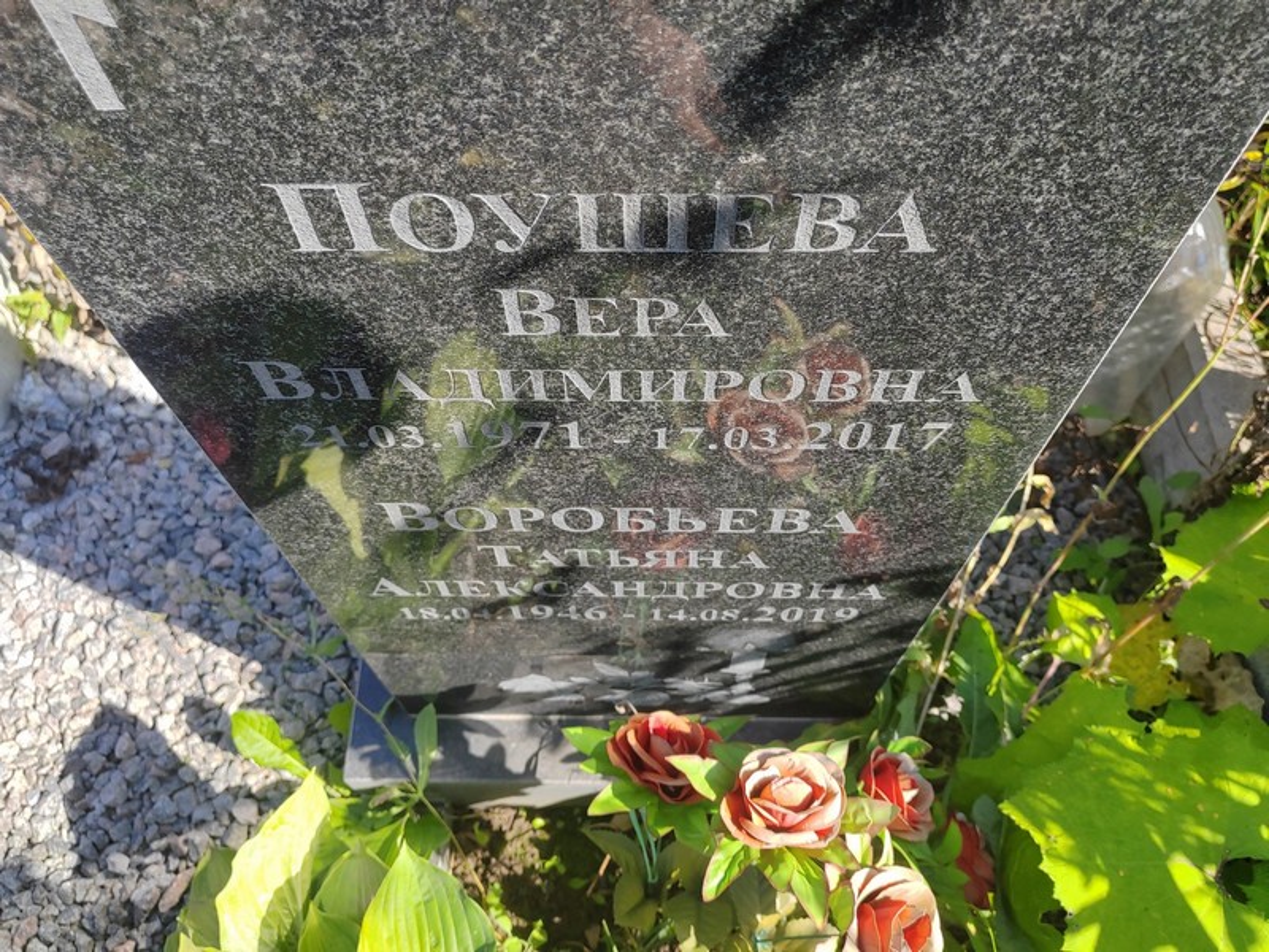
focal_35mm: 27
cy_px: 476
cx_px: 634
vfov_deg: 51.4
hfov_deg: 65.3
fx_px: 990
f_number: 1.9
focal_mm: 5.52
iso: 100
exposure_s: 1/760
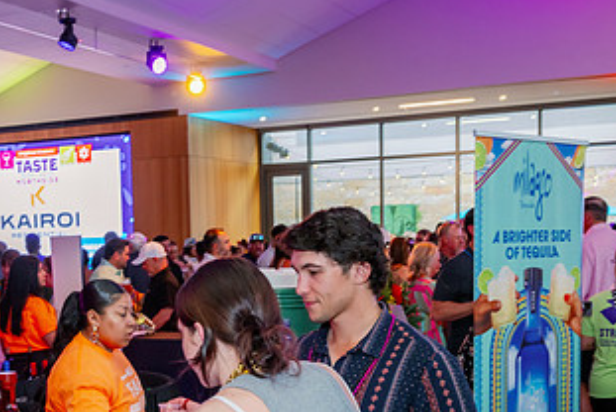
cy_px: 312
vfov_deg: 24.4
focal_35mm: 55
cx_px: 220
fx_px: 942
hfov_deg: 35.9
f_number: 5
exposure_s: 1/80
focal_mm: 29.5
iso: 640
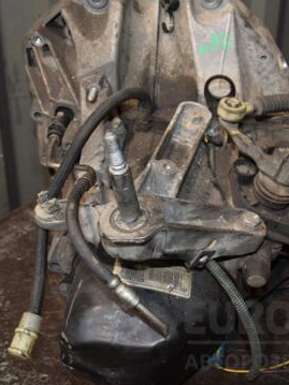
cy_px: 175
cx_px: 164
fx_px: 590
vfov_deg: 36.2
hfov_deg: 27.5
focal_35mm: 53
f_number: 5
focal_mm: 22
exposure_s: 1/60
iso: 800
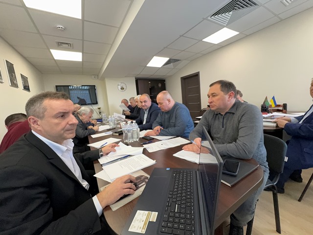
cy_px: 118
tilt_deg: -6.8
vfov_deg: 85.7
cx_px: 156
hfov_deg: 102.1
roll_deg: +5.4
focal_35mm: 14
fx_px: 127
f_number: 2.2
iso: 250
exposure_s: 1/99
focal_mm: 2.22
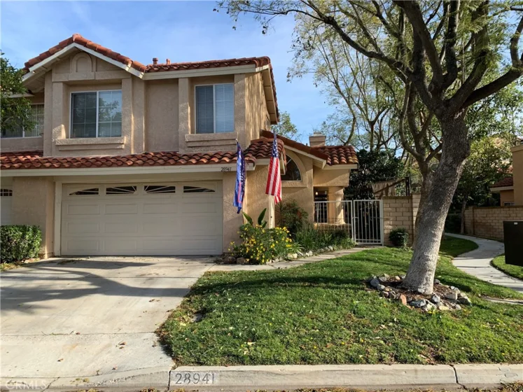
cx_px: 262
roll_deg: +0.6
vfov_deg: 53.1
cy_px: 196
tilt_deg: +4.0
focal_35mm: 26
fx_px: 393
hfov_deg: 67.3
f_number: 1.8
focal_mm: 4.25
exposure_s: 1/822
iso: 25
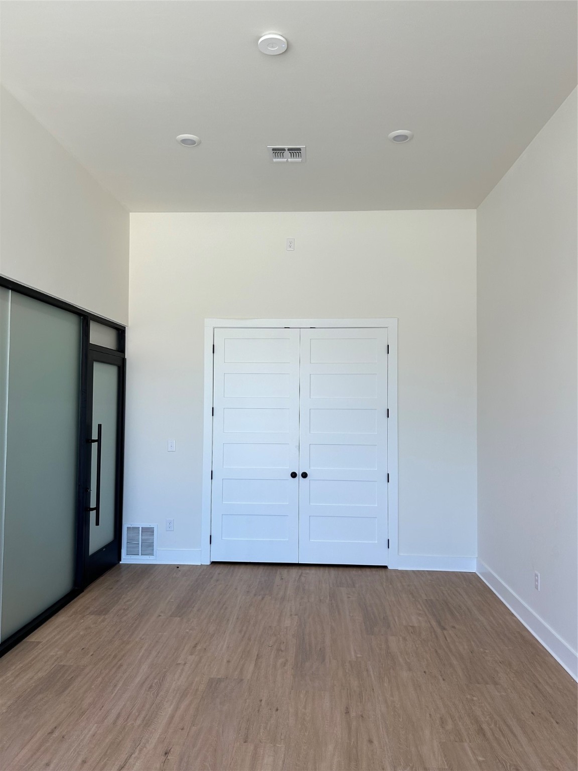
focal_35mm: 26
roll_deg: -0.8
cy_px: 386
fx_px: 579
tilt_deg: +2.2
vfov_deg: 67.3
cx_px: 289
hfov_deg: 53.1
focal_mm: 5.7
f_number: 1.5
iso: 50
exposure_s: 1/120
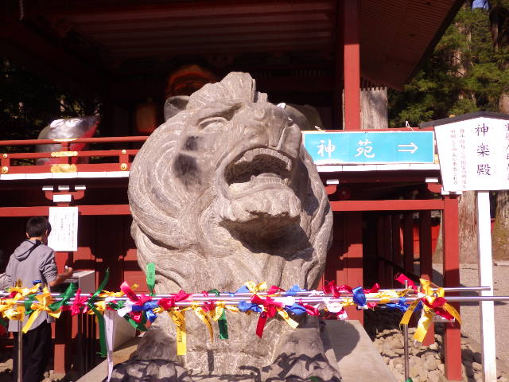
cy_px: 191
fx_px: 573
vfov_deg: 36.8
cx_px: 254
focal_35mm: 39
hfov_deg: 47.9
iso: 125
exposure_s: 1/1000
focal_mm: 6.9
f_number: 3.7
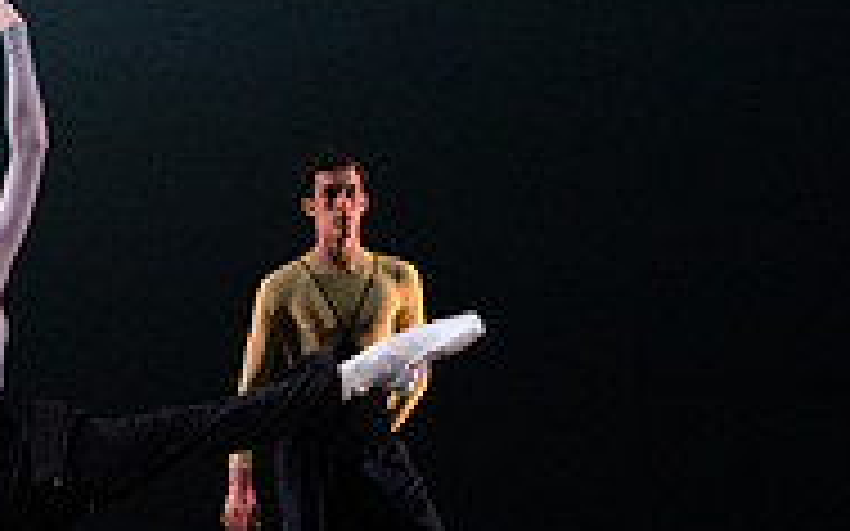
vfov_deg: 2.7
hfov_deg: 4.3
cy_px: 376
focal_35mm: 489
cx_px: -418
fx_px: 11324
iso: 12800
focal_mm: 156
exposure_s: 1/500
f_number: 8
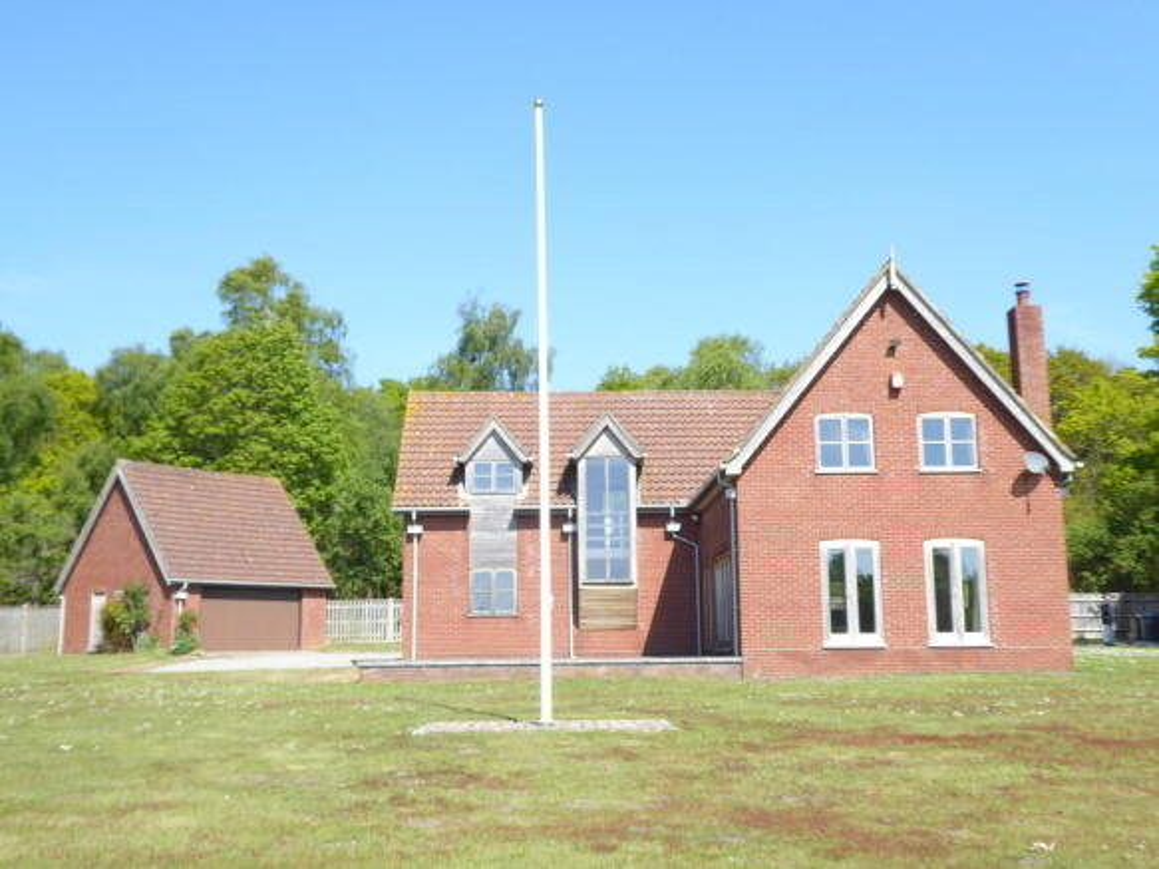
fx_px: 1239
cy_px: 434
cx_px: 580
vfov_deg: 38.7
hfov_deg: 50.1
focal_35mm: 37
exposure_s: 1/320
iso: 80
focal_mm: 6.7
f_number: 3.7
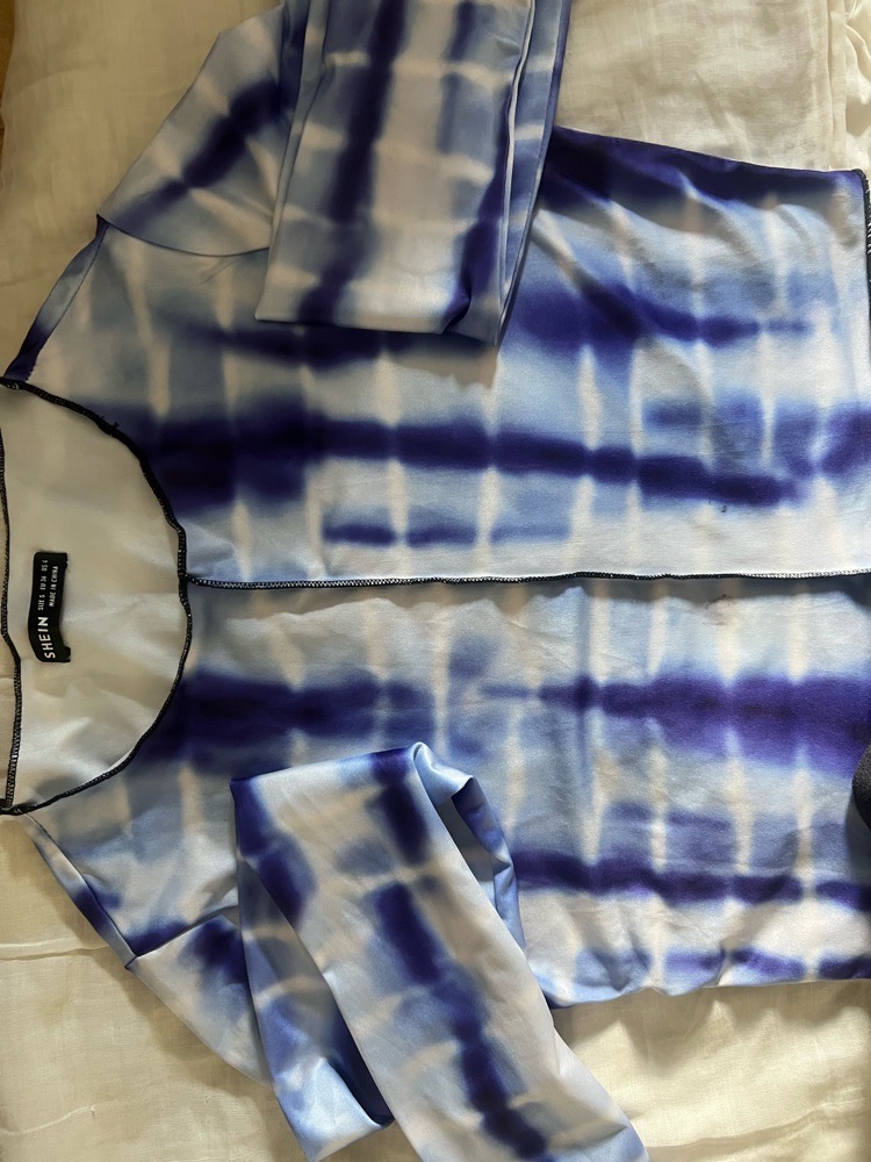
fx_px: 872
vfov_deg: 67.3
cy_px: 581
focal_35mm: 26
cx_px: 436
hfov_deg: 53.1
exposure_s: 1/60
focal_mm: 5.7
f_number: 1.5
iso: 400
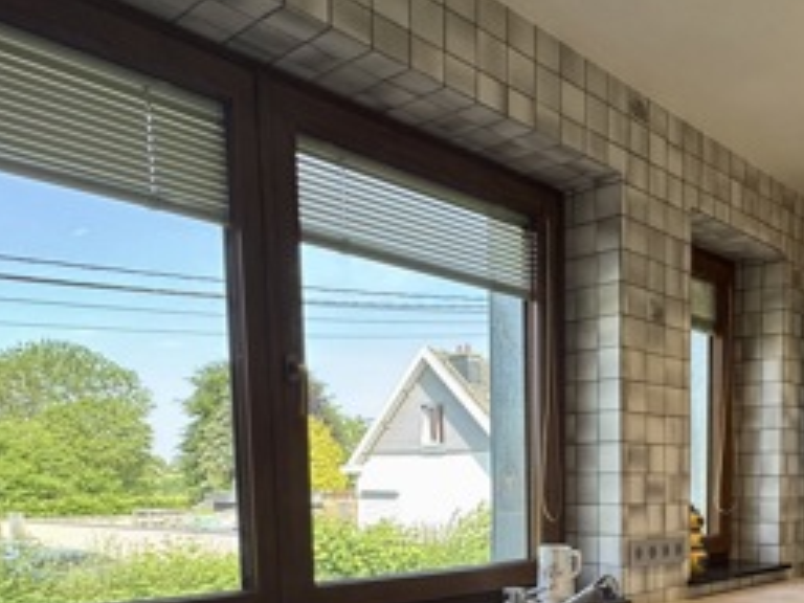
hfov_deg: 48.5
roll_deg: +0.0
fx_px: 813
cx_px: 685
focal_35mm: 35
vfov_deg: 37.5
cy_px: 565
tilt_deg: -6.1
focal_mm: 2.22
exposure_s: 1/100
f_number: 2.2
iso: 50
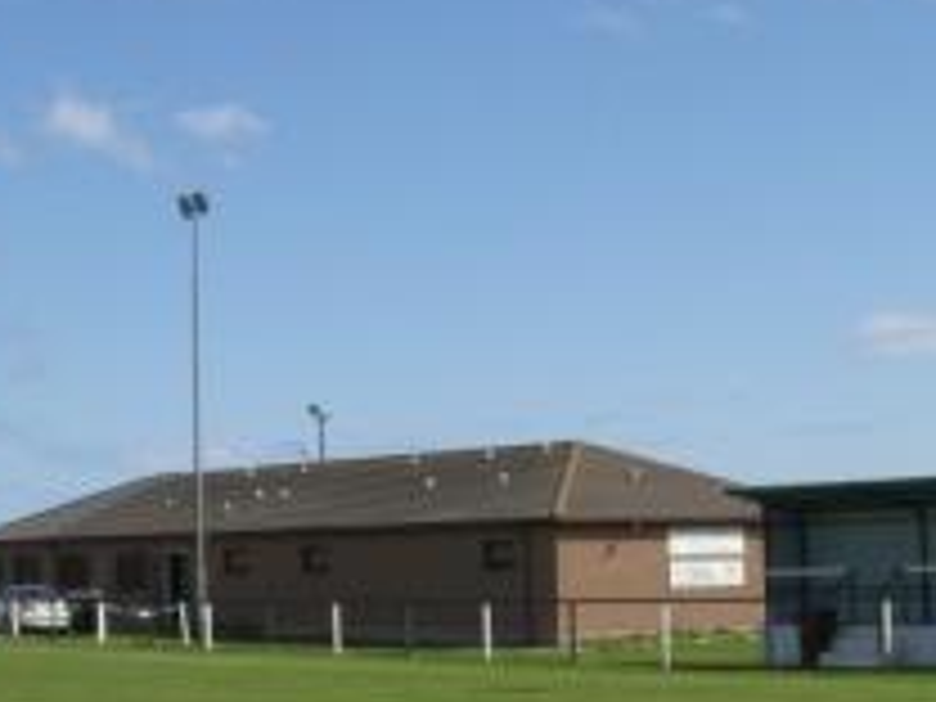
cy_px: 508
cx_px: 513
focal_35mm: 82
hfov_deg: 23.8
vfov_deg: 17.9
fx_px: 2217
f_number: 6.6
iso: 100
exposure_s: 1/400
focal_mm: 6.3
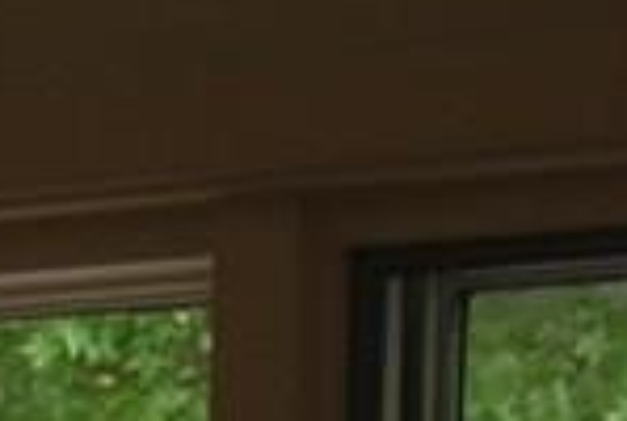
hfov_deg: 6.0
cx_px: -130
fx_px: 5968
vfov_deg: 3.9
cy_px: 1511
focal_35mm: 342
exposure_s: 1/31.2
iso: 50
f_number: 3.5
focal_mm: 12.3
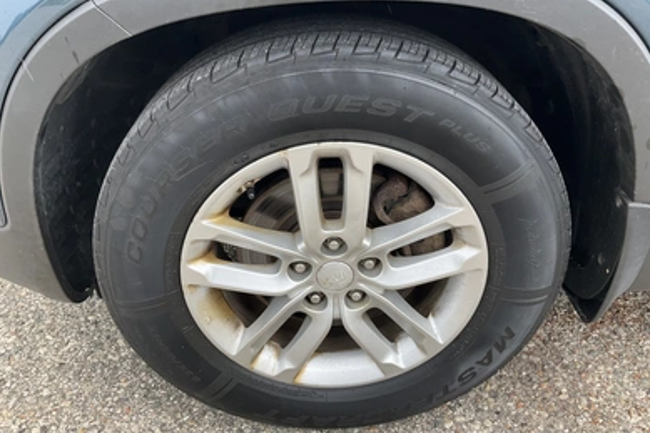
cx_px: 331
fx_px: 559
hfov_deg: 60.3
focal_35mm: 31
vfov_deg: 42.3
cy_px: 221
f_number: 1.8
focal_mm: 3
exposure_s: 1/122
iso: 32
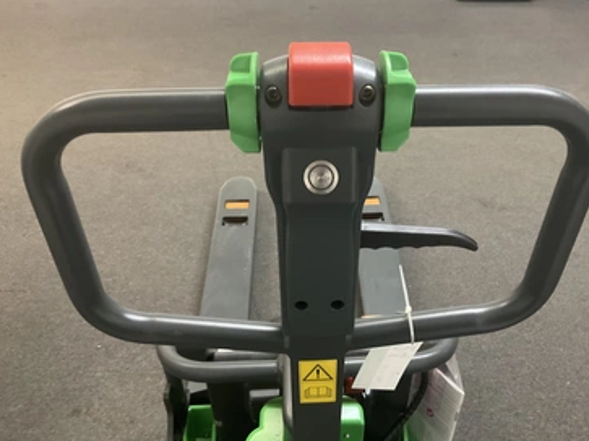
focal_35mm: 32
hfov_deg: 56.8
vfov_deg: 44.1
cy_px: 201
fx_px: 544
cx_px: 320
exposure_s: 1/30
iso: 320
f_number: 1.8
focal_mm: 3
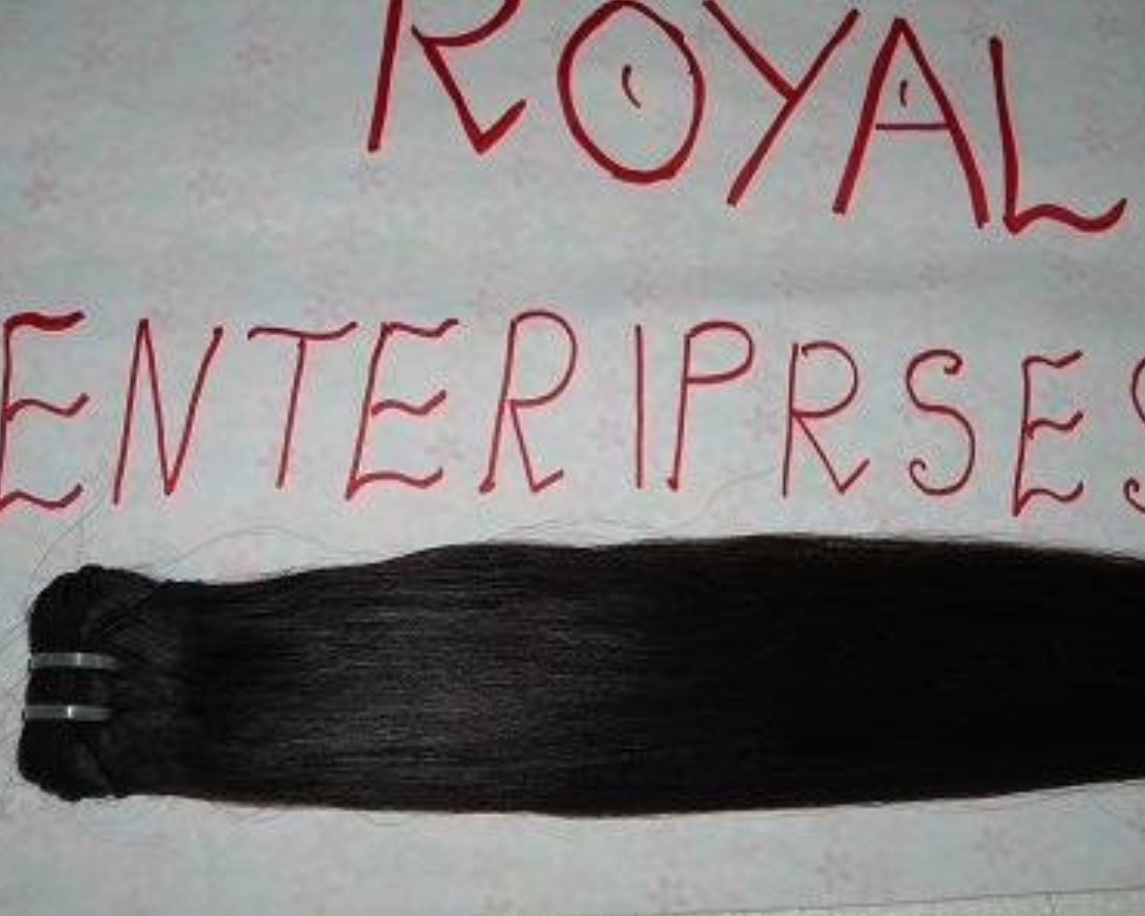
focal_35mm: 39
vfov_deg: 38.2
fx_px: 1322
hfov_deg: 46.8
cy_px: 461
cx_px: 572
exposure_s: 1/40
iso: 80
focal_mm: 6.7
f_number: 3.2
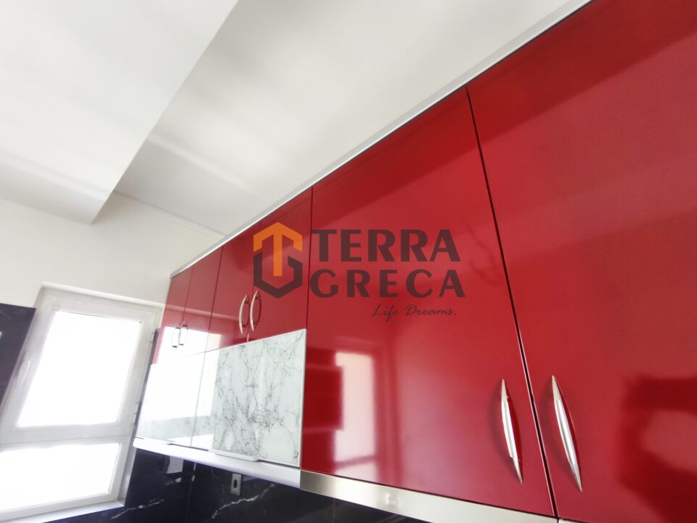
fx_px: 322
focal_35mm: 16
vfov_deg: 78.1
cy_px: 272
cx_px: 359
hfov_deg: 94.5
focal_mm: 1.91
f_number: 2.2
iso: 200
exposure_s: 1/33.3
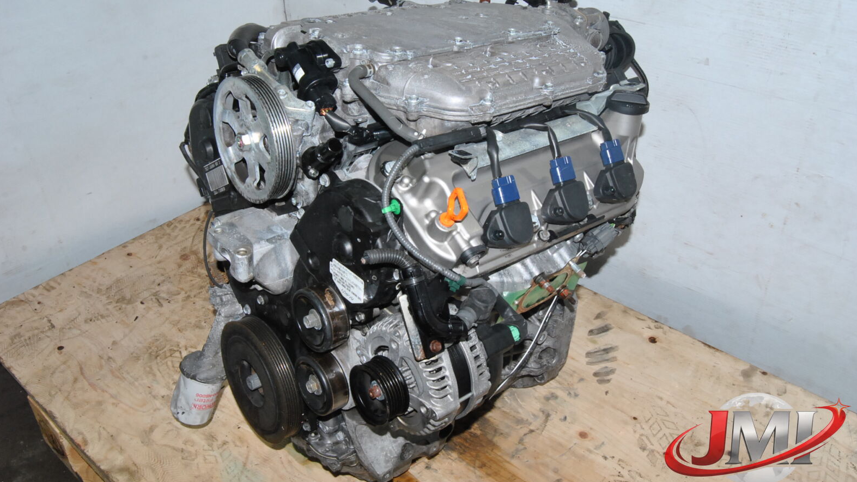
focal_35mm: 32
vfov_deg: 36.6
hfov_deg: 61.0
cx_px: 434
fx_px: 727
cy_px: 213
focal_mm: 20
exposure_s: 1/160
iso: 800
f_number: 16
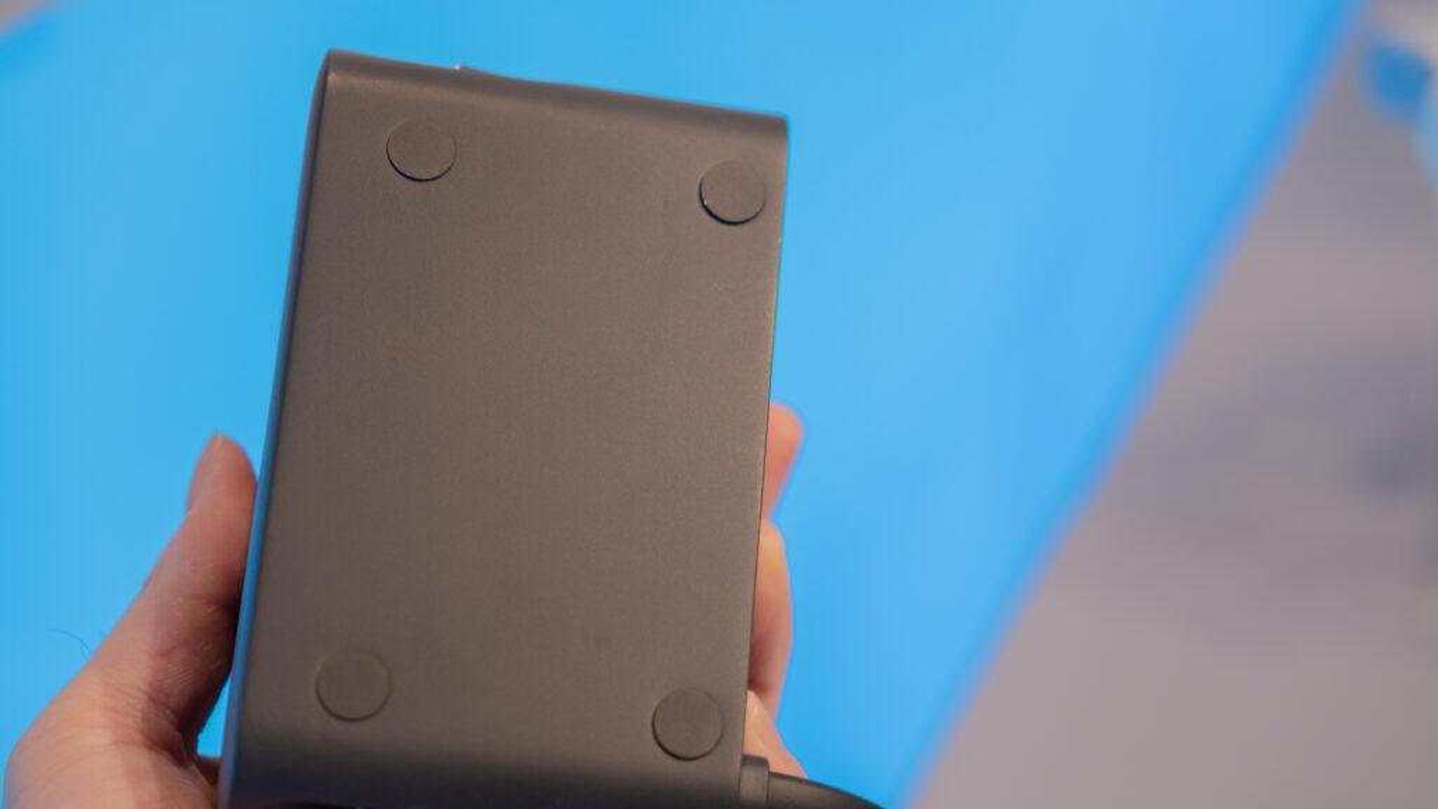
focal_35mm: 79
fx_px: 2995
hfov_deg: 27.0
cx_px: 719
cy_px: 404
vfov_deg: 15.4
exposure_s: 1/150
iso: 500
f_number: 2.8
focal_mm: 50
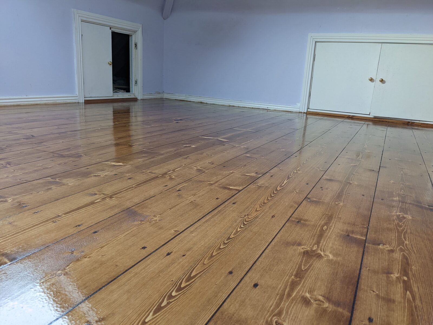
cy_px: 162
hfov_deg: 65.3
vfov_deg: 51.4
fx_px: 338
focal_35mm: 27
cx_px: 216
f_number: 1.73
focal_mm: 4.38
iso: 68
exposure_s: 1/25
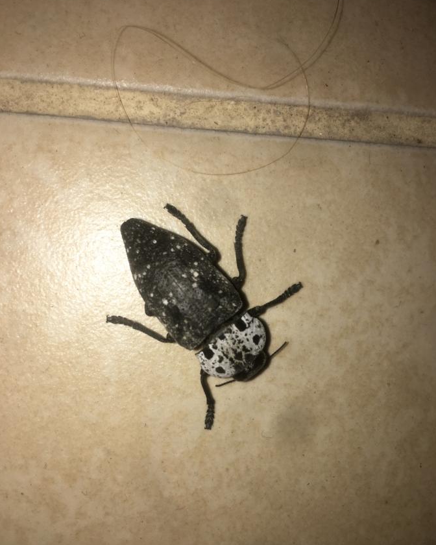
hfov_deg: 47.1
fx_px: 500
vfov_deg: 57.1
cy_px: 289
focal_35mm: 31
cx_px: 220
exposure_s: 1/855
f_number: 2.2
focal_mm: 4.15
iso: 25
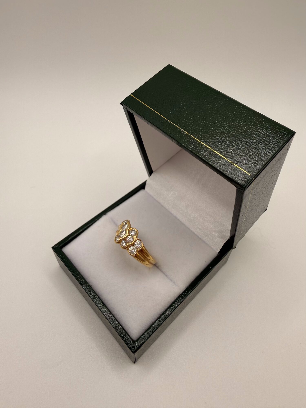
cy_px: 204
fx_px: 283
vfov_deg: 71.6
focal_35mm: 24
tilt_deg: -46.2
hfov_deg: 56.8
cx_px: 153
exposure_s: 1/212
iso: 40
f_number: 2.2
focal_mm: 2.22
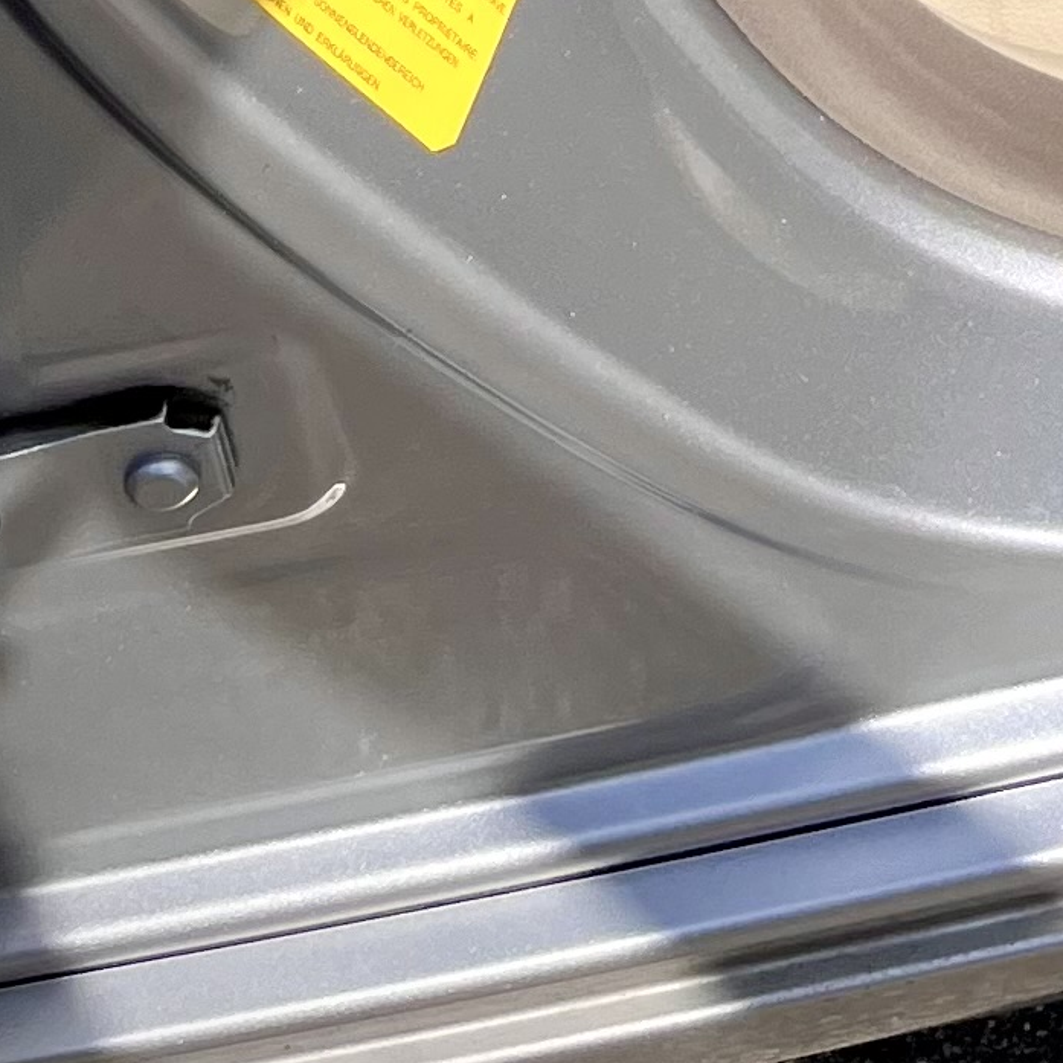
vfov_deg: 11.0
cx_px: 2126
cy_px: -1493
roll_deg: -0.8
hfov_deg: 11.8
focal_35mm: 133
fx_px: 4621
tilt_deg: -29.4
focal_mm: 5.1
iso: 50
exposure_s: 1/5319
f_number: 1.6
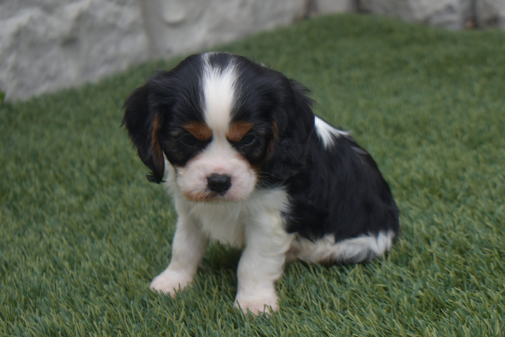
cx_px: 252
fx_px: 1157
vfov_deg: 16.6
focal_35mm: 82
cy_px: 168
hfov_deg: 24.6
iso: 200
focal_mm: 55
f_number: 5.6
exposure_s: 1/320
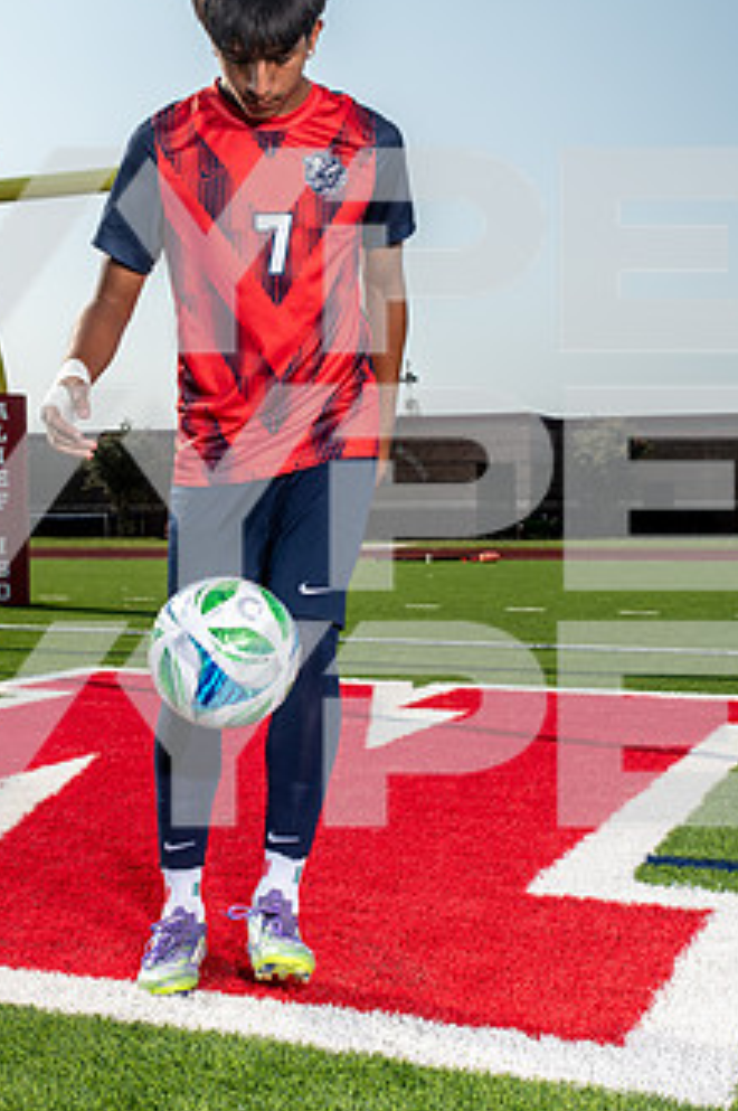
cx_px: 292
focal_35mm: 49
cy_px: 490
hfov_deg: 27.4
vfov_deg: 40.3
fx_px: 1510
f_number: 6.3
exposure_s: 1/400
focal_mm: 36
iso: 100
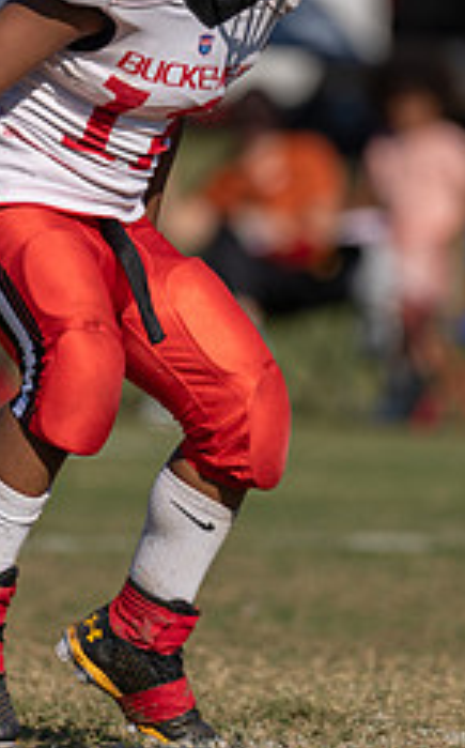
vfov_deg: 3.0
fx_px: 14095
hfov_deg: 1.9
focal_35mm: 693
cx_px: 115
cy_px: 182
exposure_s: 1/4000
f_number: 2.8
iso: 125
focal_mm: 200
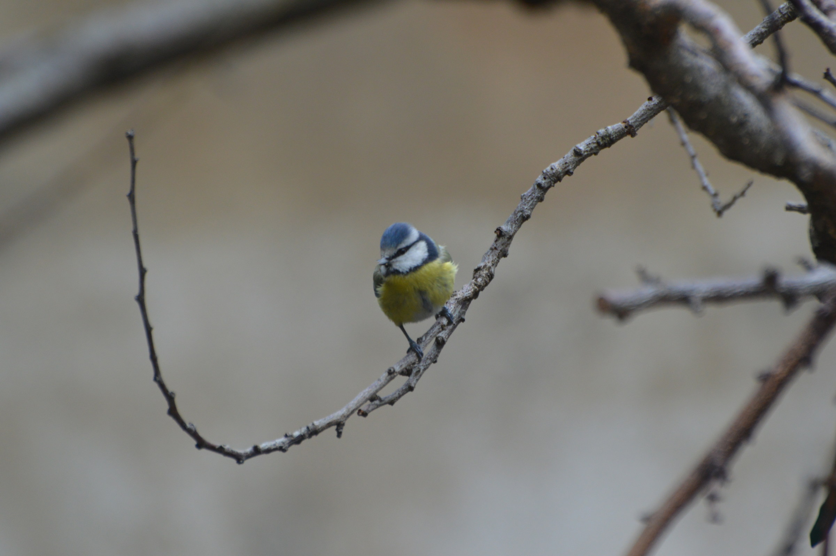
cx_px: 418
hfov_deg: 5.1
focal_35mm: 405
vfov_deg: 3.4
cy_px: 278
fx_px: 9395
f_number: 5.6
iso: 560
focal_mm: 270
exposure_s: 1/125
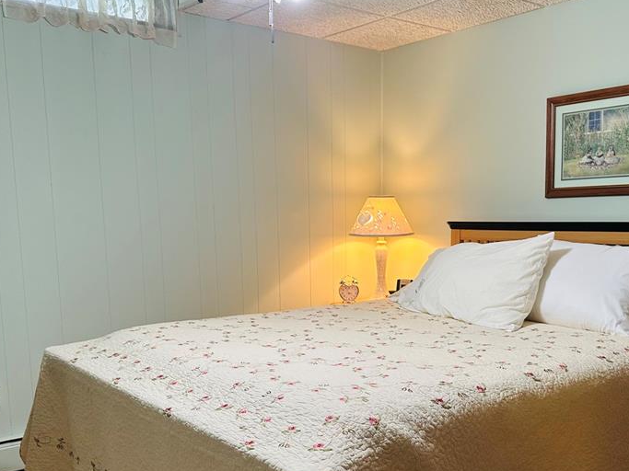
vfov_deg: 39.3
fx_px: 654
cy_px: 304
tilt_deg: -7.9
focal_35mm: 36
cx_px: 355
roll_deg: +0.0
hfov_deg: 51.2
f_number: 1.78
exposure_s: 1/60
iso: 200
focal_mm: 6.86
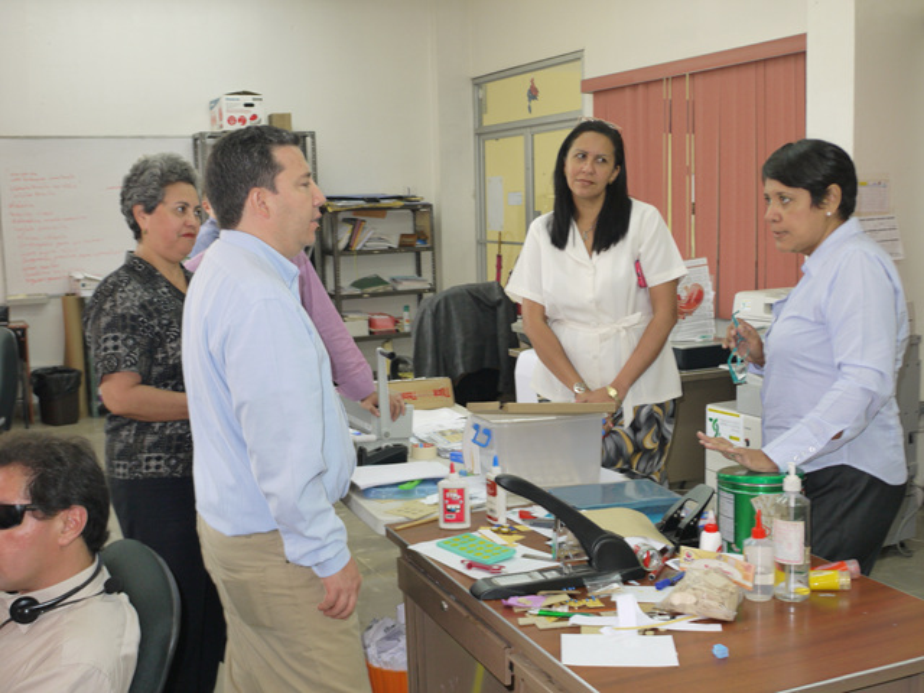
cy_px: 346
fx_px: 1121
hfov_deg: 44.8
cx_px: 462
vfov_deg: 34.3
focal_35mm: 42
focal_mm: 21
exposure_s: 1/30
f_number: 4.5
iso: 400
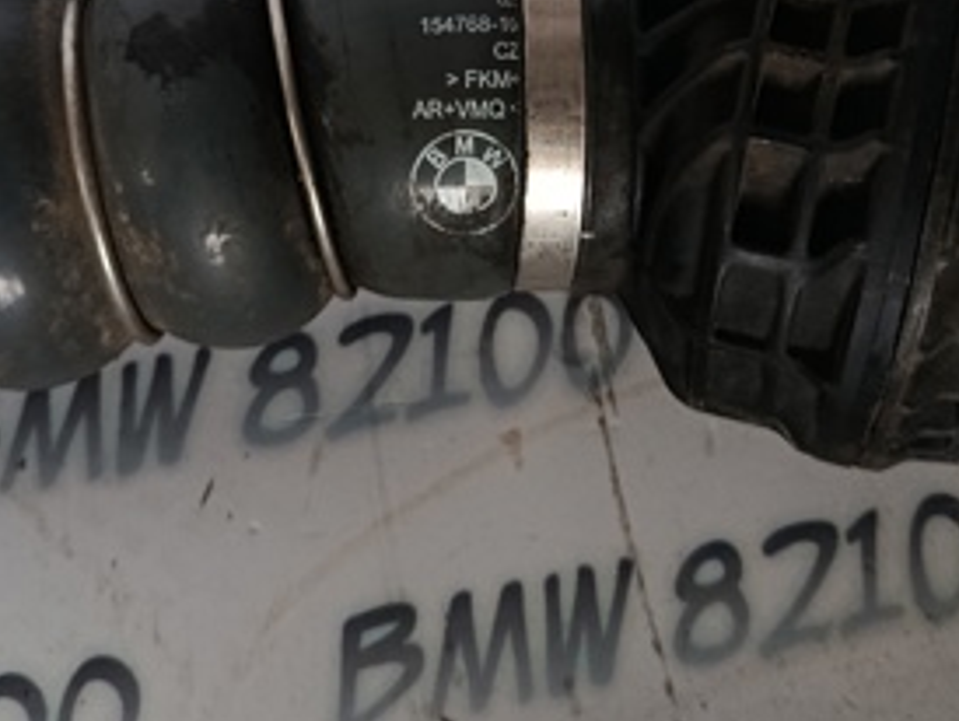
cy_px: -42
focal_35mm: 56
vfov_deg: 24.6
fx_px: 1553
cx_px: 497
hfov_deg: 34.3
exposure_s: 1/50
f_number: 1.7
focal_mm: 5.24
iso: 1418
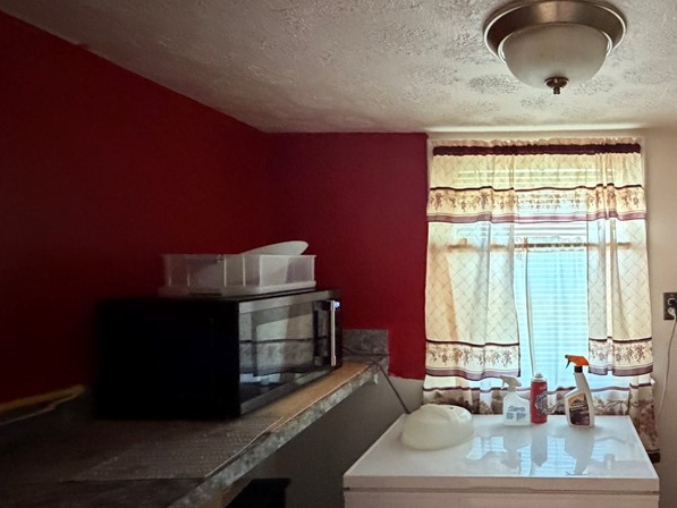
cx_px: 542
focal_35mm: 24
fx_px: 469
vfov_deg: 56.8
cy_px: 268
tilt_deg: -3.7
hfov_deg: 65.1
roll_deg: +2.6
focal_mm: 2.22
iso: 1250
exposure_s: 1/48
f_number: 2.2
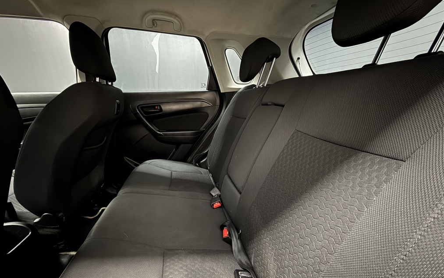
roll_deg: -2.2
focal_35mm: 15
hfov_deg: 101.5
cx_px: 221
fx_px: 181
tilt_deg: -17.4
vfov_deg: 74.3
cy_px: 161
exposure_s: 1/10
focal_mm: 2.22
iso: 640
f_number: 2.2
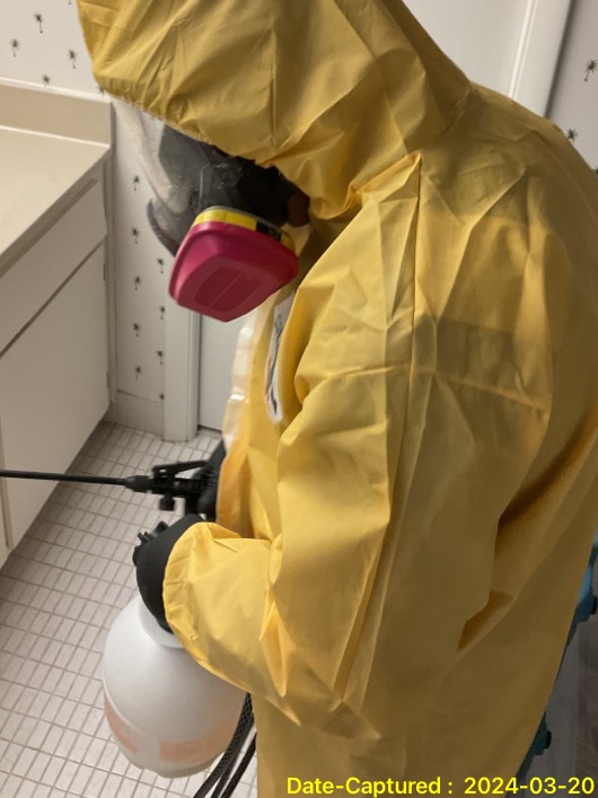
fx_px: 968
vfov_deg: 44.1
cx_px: 275
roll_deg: -3.6
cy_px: 260
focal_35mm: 42
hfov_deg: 34.3
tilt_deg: -30.7
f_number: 1.8
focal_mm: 3
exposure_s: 1/50
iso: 80
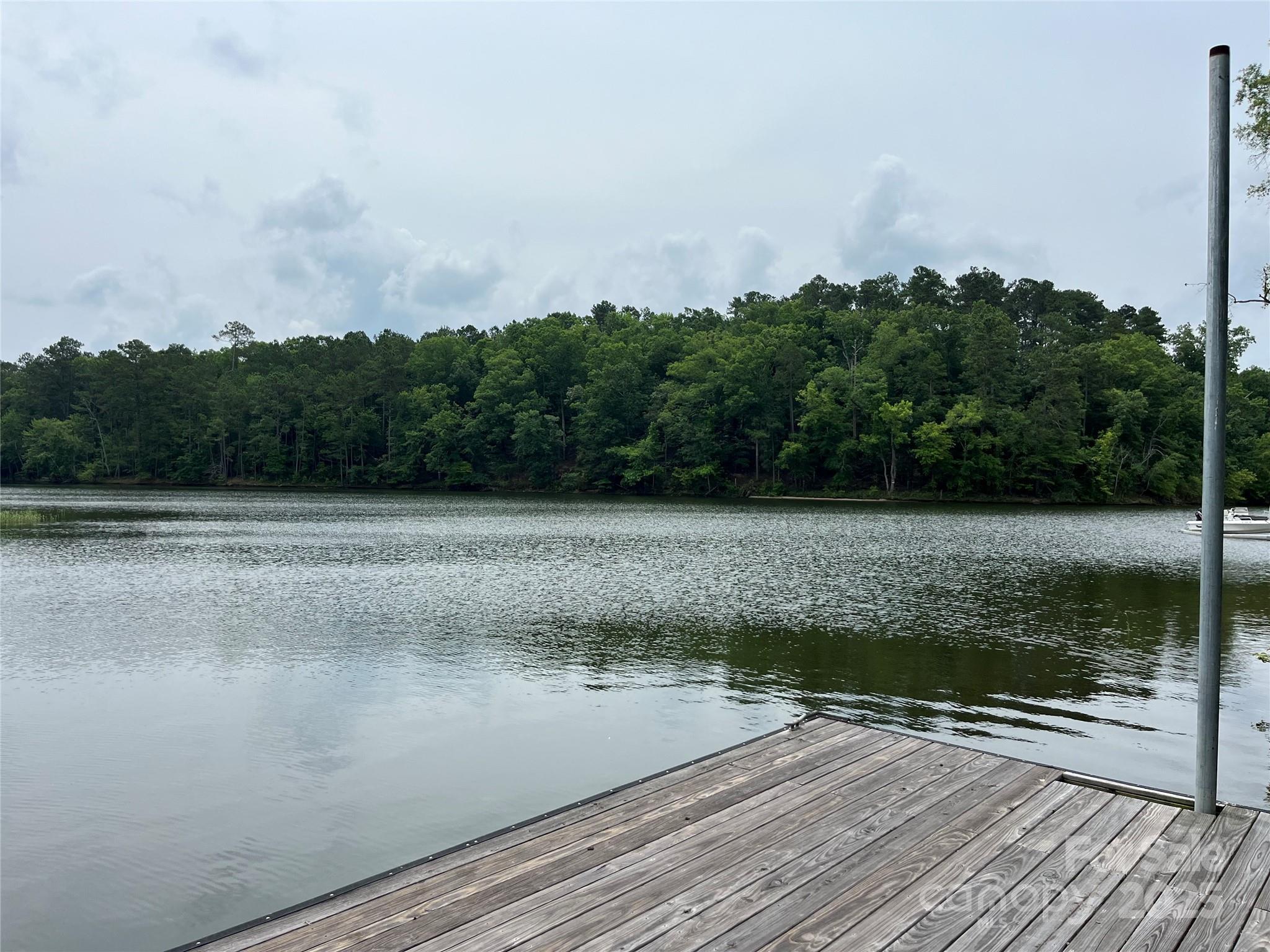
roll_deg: -1.1
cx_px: 635
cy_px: 476
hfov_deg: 67.3
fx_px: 954
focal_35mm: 26
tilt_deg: +1.2
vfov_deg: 53.1
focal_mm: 5.1
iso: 50
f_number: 1.6
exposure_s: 1/5556
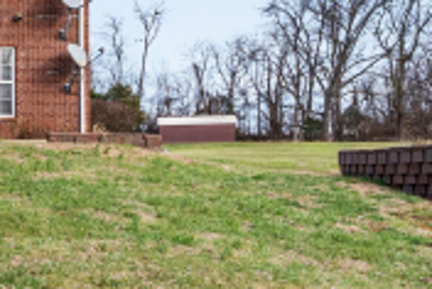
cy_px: 191
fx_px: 817
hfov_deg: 22.2
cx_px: -279
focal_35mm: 68
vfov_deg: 20.0
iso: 400
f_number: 11
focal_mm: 16
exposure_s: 1/50
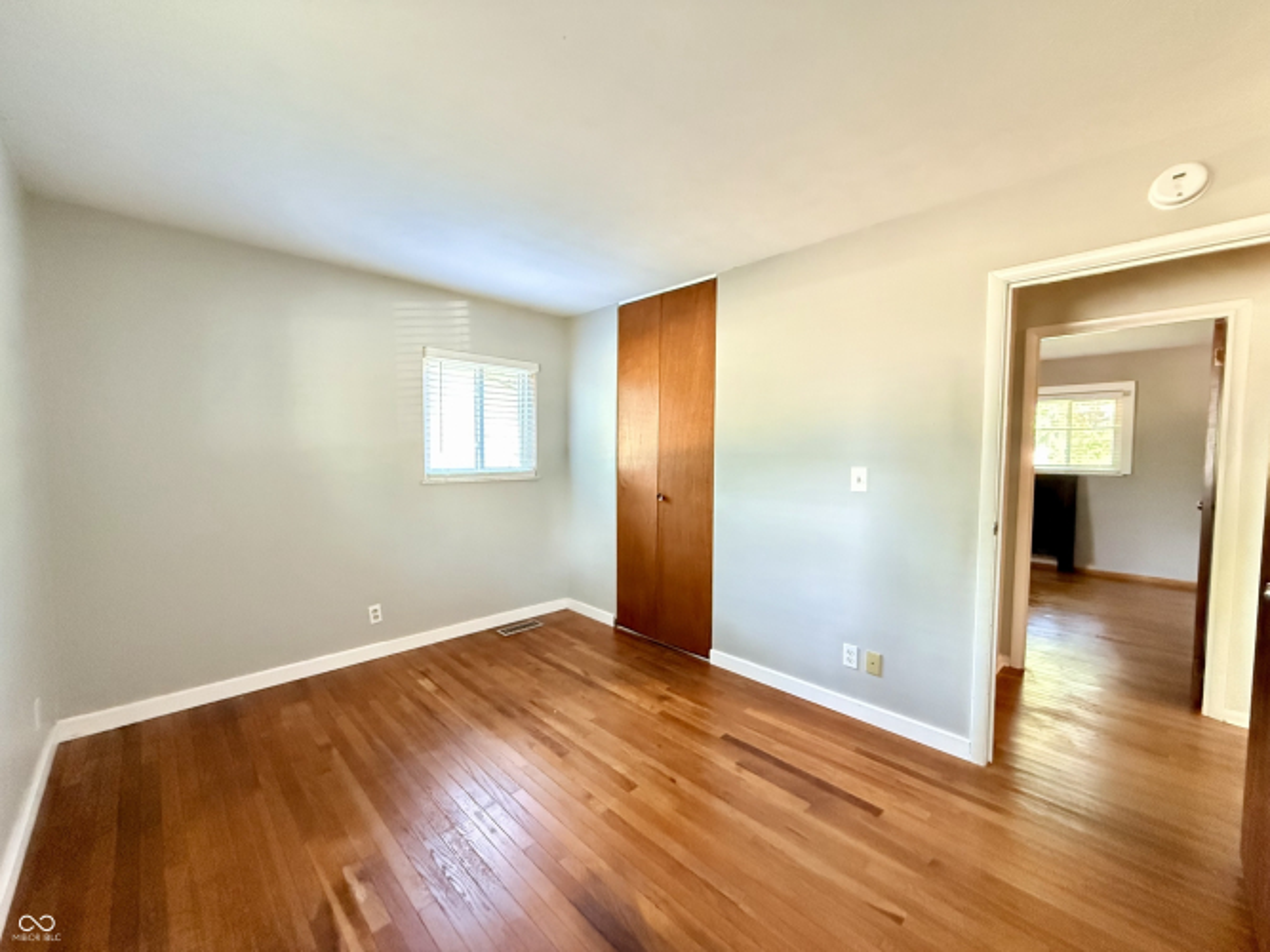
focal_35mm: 14
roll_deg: -0.6
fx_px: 514
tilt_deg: -2.7
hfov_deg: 102.1
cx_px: 635
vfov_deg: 85.7
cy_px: 476
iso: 1250
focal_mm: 2.22
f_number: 2.2
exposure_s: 1/60
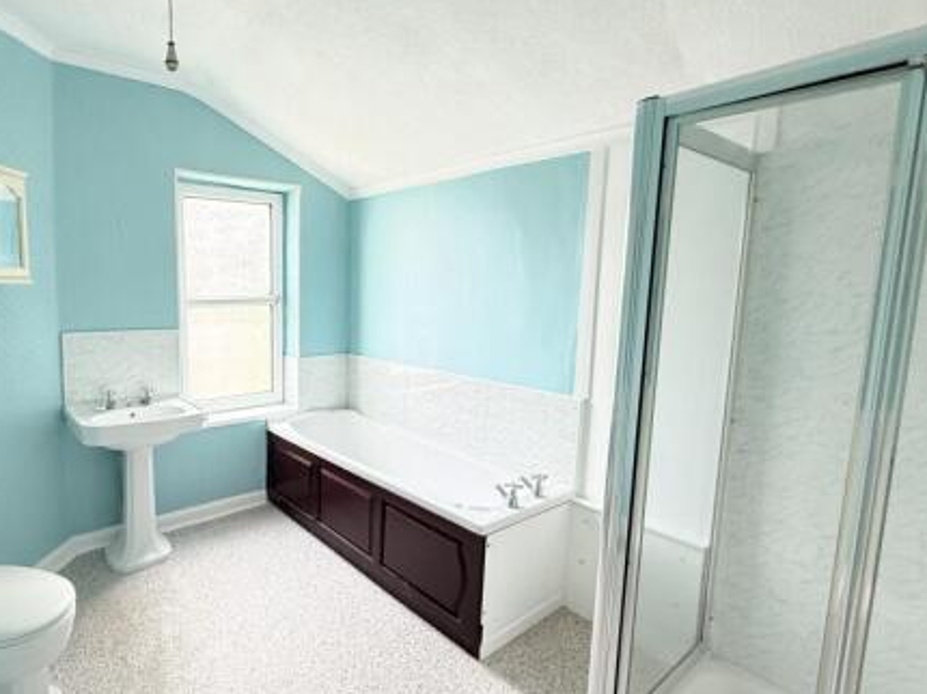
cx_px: 307
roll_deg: -1.0
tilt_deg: -6.1
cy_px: 346
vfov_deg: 68.6
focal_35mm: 19
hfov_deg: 81.8
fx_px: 509
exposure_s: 1/99
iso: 320
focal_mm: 2.22
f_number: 2.2
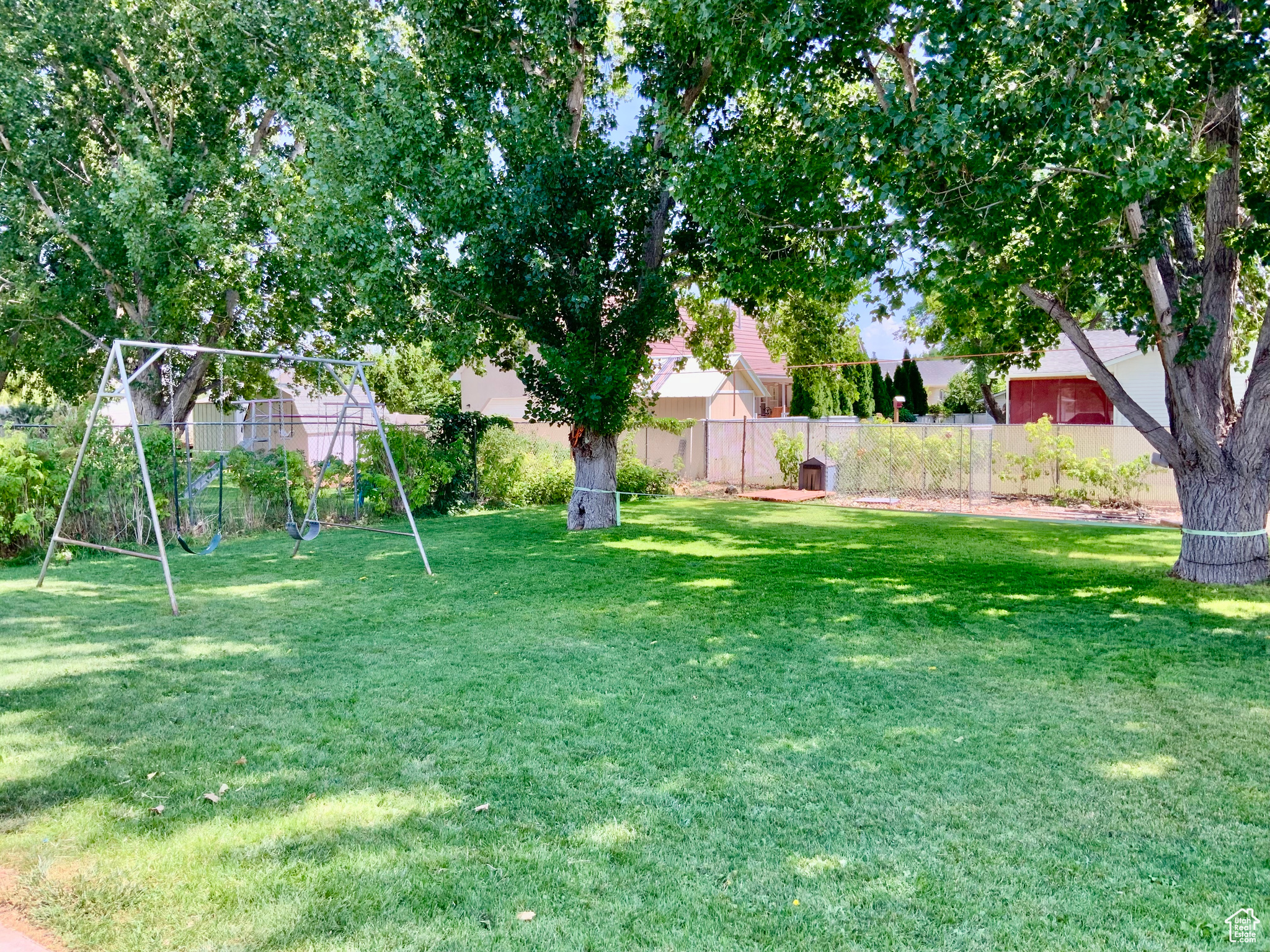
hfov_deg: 61.7
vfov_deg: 48.2
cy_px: 476
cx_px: 635
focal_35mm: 29
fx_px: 1064
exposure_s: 1/335
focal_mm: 3
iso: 16
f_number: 1.8
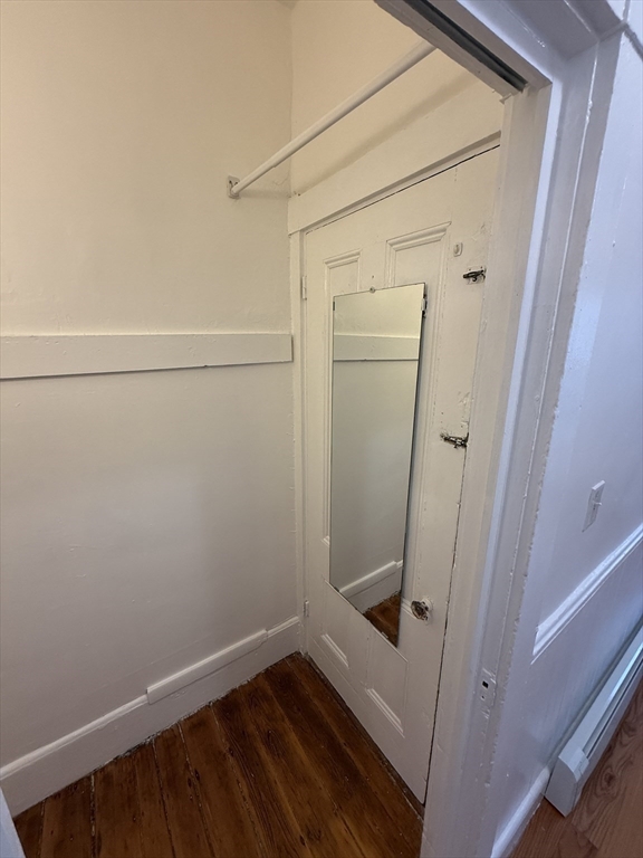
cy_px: 429
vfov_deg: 102.1
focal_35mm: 14
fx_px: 347
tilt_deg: -14.0
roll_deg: -2.0
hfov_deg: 85.7
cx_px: 322
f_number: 2.2
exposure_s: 1/120
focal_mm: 2.22
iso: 200
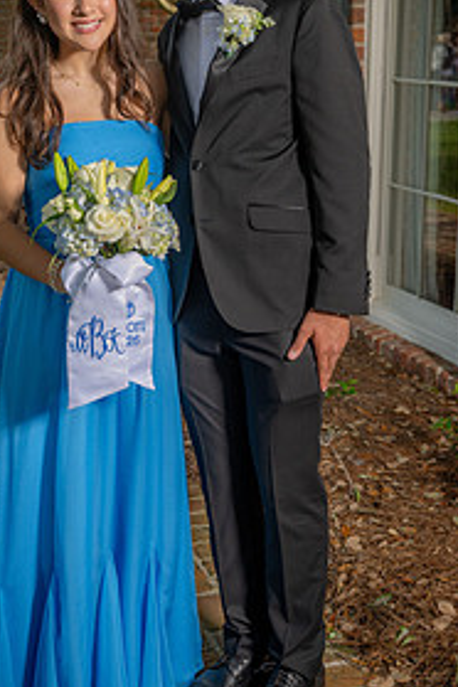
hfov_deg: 21.6
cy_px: 251
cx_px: 254
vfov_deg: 31.7
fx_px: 1202
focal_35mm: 63
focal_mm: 39
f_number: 5
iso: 100
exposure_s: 1/160
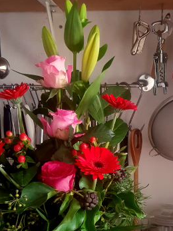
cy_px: 178
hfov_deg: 30.0
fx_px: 320
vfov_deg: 38.5
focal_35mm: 48
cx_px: 116
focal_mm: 4.2
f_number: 1.7
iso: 320
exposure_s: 1/10
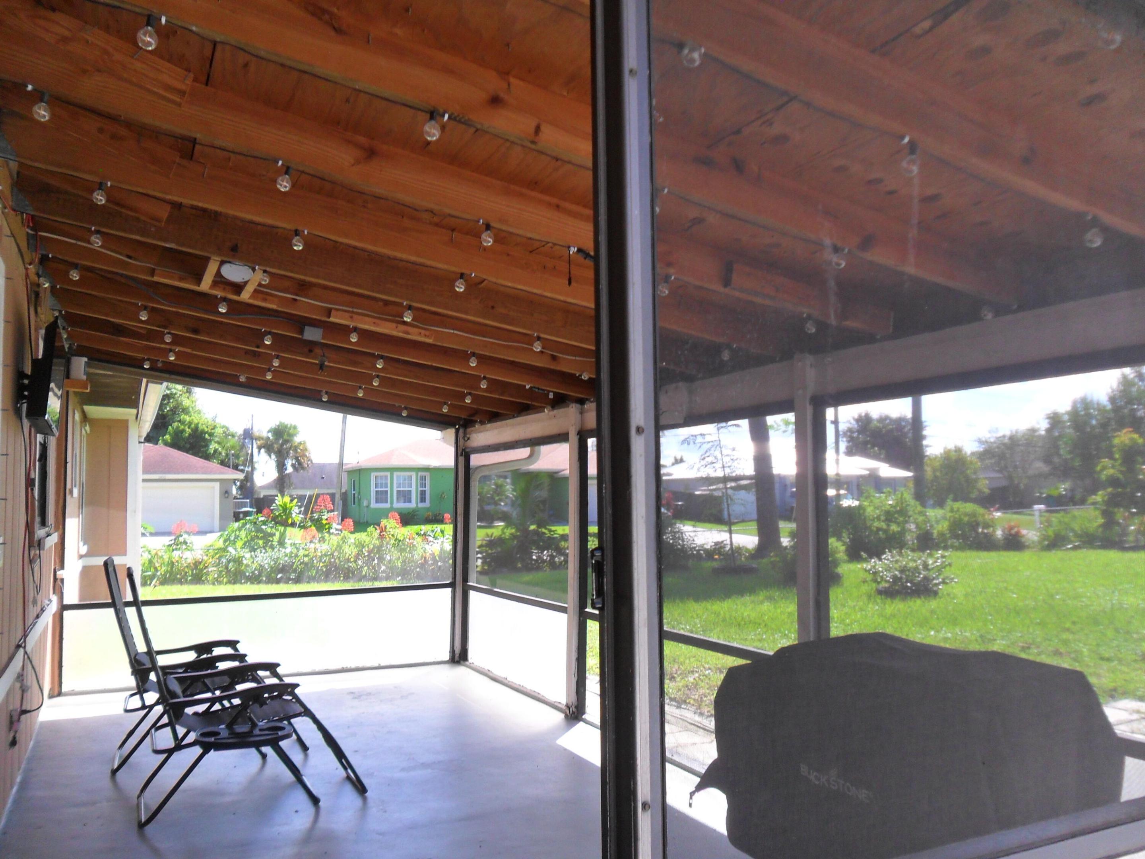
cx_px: 572
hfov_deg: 65.3
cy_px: 430
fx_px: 893
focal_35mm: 27
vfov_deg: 51.4
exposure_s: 1/125
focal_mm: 4.9
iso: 100
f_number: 3.5
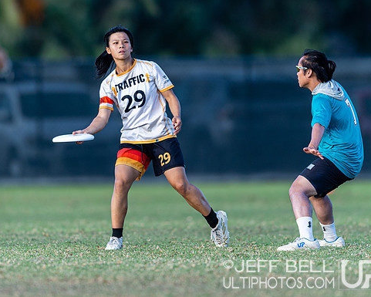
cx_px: 163
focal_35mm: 775
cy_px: 126
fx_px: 8511
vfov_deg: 2.0
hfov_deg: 2.5
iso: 250
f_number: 2.8
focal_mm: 400
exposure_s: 1/1000
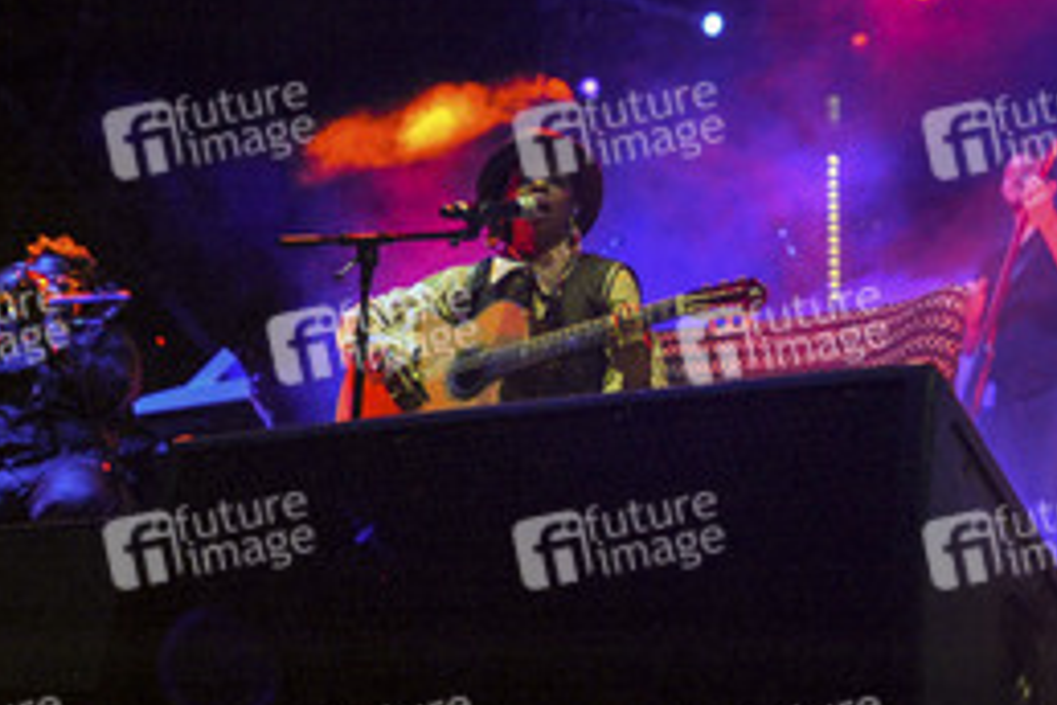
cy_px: 234
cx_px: 672
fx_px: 1791
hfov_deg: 32.7
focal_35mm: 61
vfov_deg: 22.2
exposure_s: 1/400
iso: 6400
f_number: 2.8
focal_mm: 35
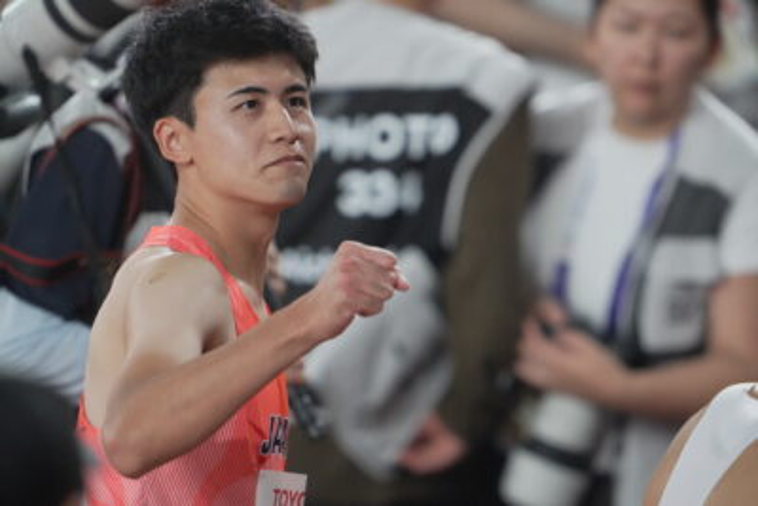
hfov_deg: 2.6
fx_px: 16850
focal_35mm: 800
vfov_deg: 1.7
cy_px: 253
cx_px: 379
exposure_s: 1/1000
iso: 8000
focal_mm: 800
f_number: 5.6
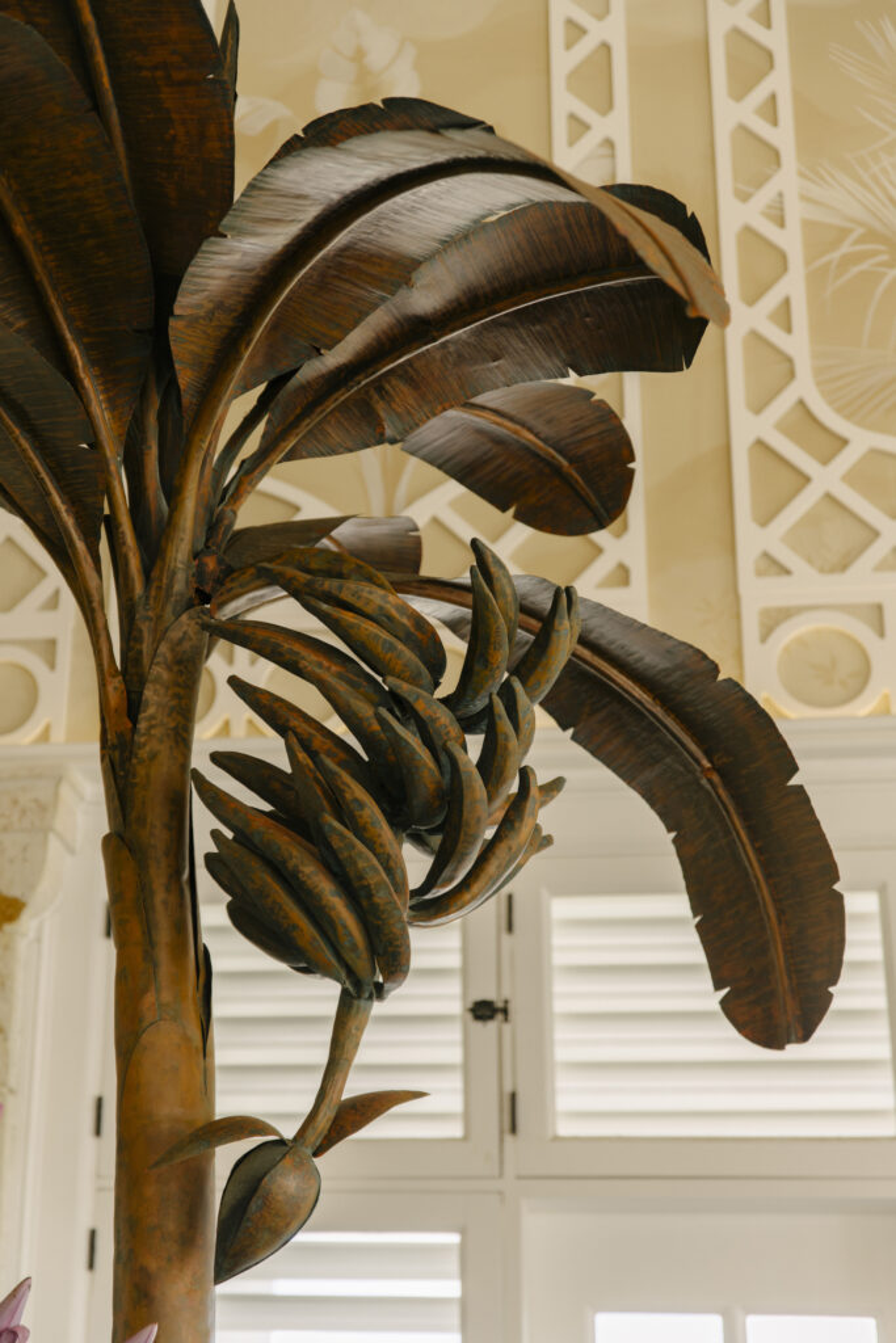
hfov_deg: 21.9
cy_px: 672
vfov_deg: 32.4
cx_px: 448
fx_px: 2314
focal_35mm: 62
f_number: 2.8
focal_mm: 62
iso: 100
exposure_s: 1/200
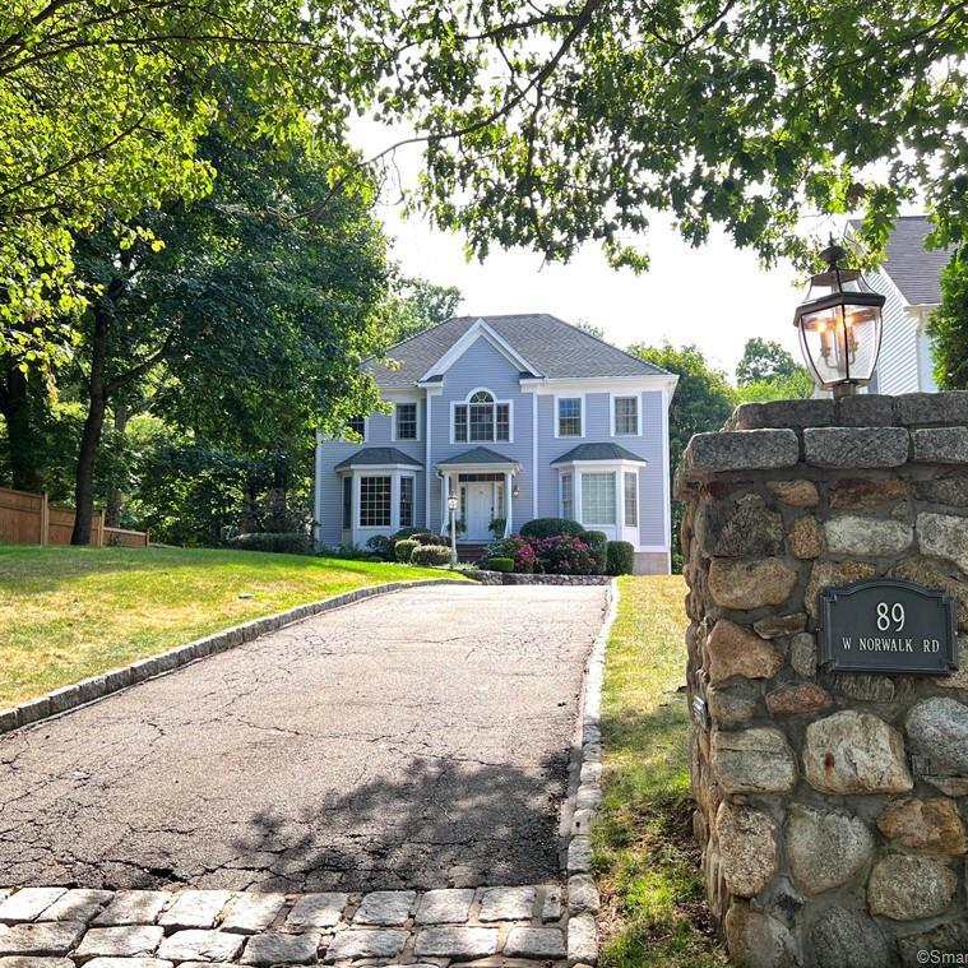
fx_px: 981
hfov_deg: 52.5
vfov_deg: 52.5
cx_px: 448
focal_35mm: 31
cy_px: 480
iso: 50
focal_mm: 5.7
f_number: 1.5
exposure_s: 1/220
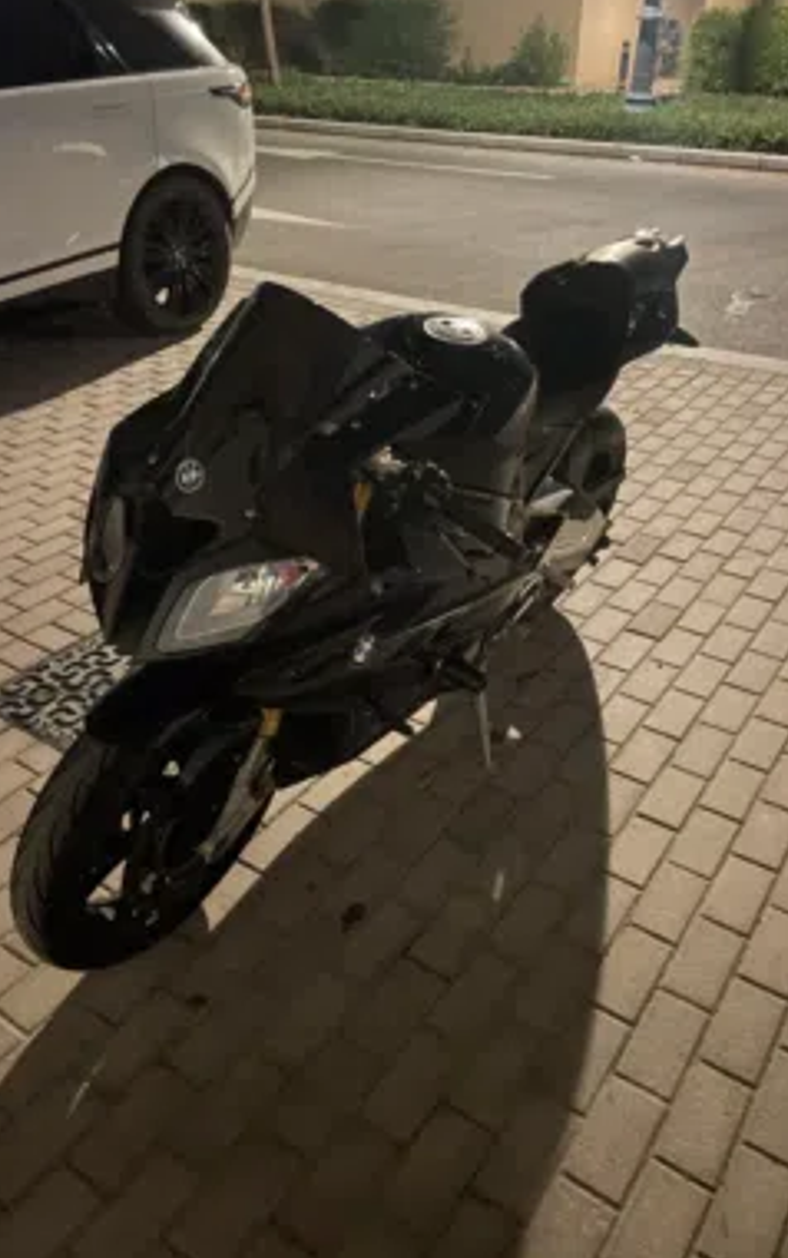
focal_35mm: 29
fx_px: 995
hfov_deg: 43.1
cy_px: 616
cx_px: 338
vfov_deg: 64.6
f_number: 1.6
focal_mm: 4.2
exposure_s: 1/8
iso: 1000
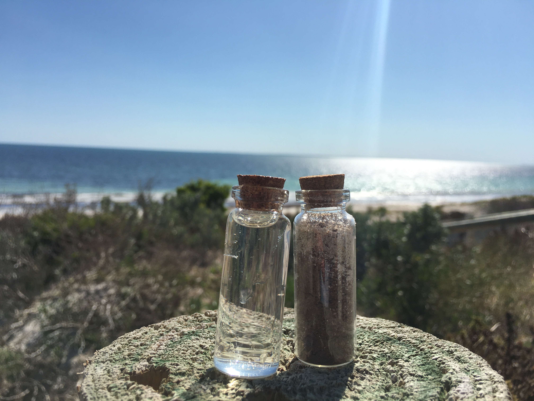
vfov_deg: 48.2
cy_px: 200
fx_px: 447
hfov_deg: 61.7
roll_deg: -2.6
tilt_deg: -5.3
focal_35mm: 29
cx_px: 267
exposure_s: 1/2849
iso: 25
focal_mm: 4.15
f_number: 2.2
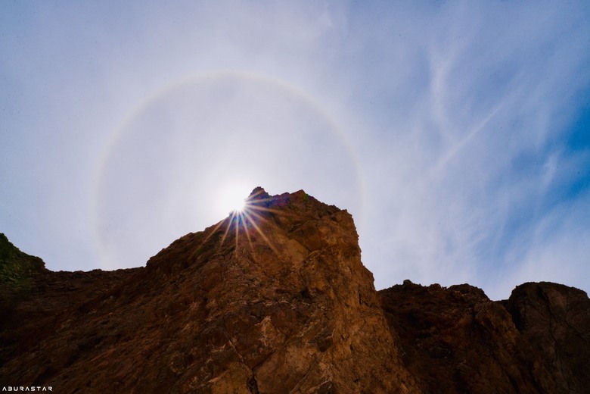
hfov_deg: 84.0
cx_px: 295
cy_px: 197
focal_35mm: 20
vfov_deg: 61.9
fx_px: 328
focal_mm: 20
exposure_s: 1/250
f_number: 22
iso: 100
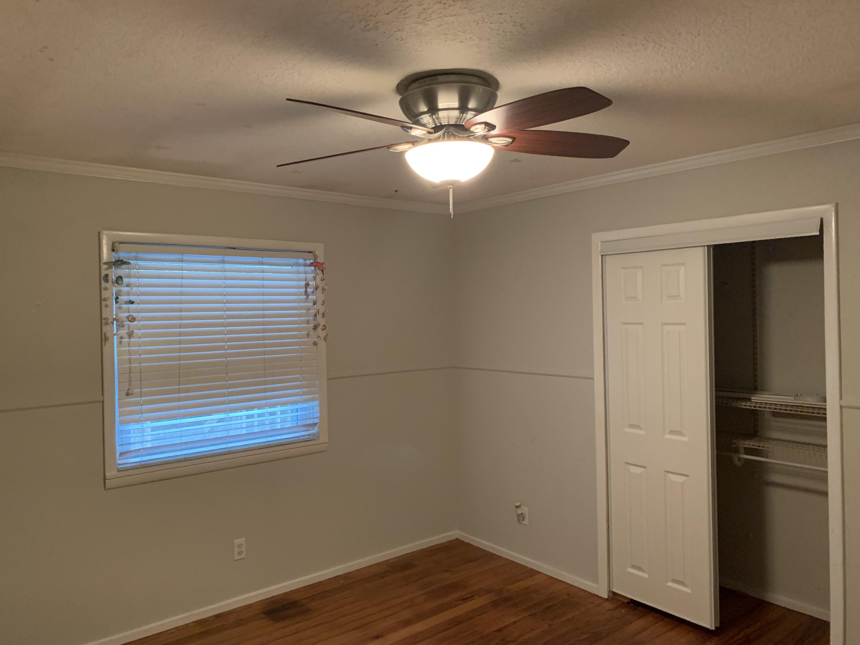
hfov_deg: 67.3
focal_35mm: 26
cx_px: 430
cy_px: 322
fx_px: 646
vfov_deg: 53.1
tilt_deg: -0.7
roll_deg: +1.1
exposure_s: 1/30
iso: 320
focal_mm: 4.25
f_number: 1.8
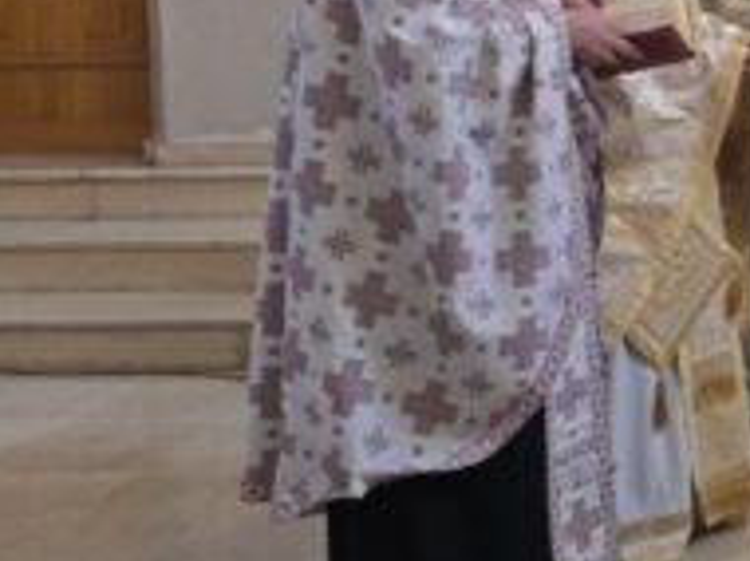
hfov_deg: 18.4
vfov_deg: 15.8
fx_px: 1969
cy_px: -49
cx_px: 1212
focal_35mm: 91
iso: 500
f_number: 1.7
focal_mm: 6.3
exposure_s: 1/100
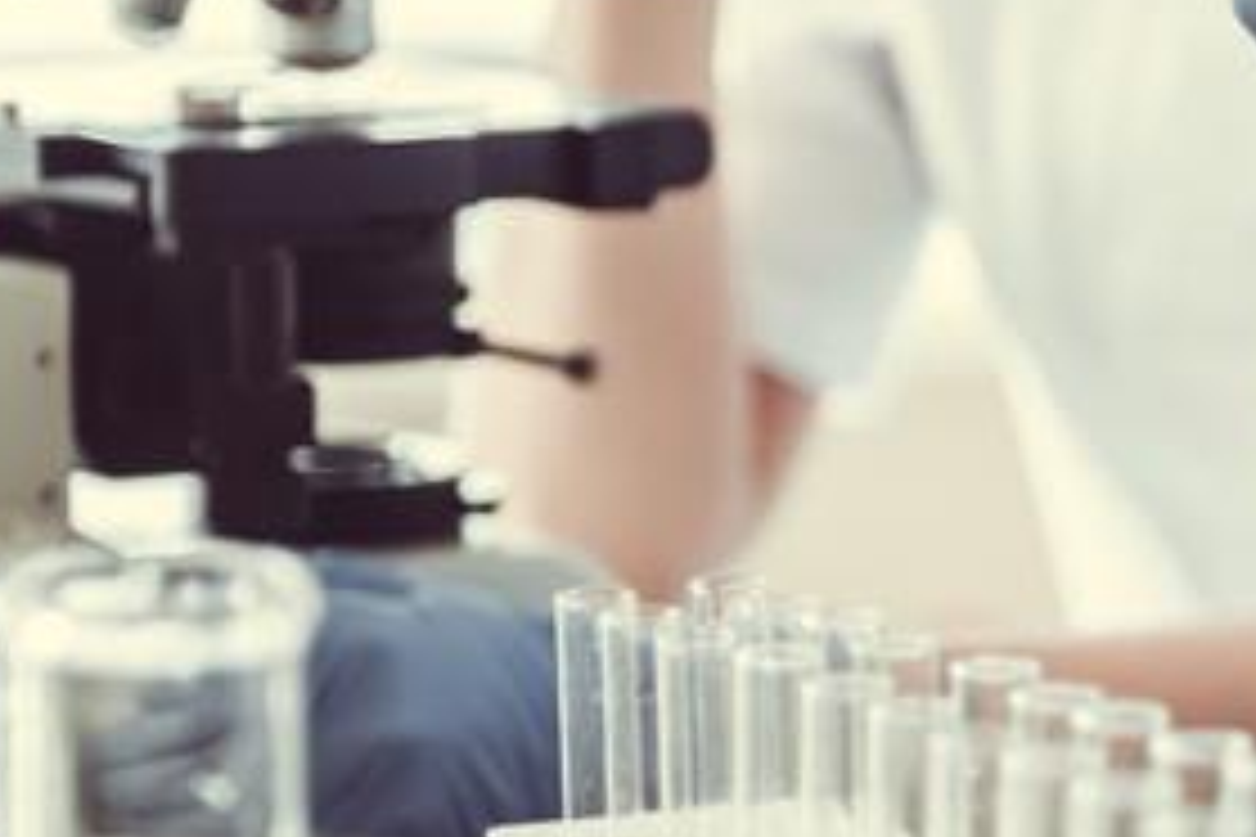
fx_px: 6210
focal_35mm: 178
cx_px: 1233
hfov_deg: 11.4
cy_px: 495
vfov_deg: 7.7
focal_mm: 62
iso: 640
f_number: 2.8
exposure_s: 1/200
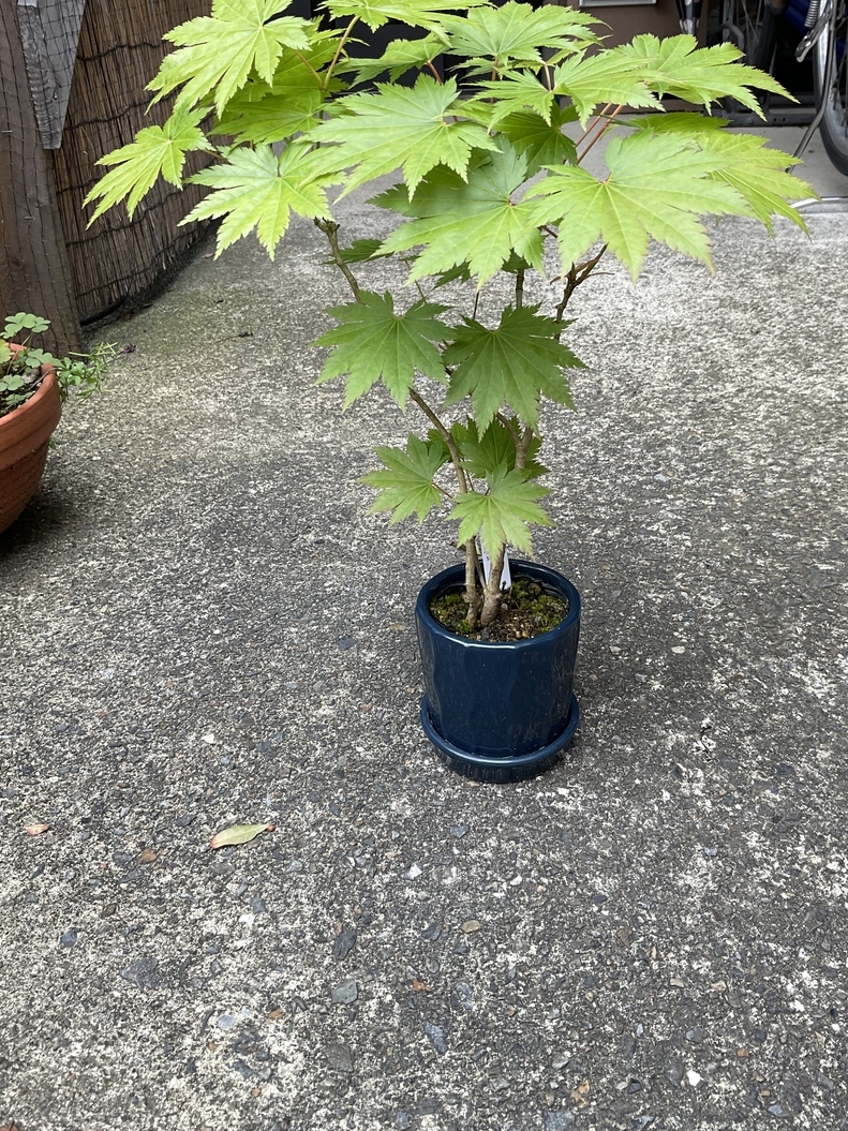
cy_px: 492
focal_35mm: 33
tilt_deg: -25.1
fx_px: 1078
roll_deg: +2.1
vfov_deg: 55.2
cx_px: 448
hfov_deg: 42.9
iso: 16
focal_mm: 3
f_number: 1.8
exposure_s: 1/108
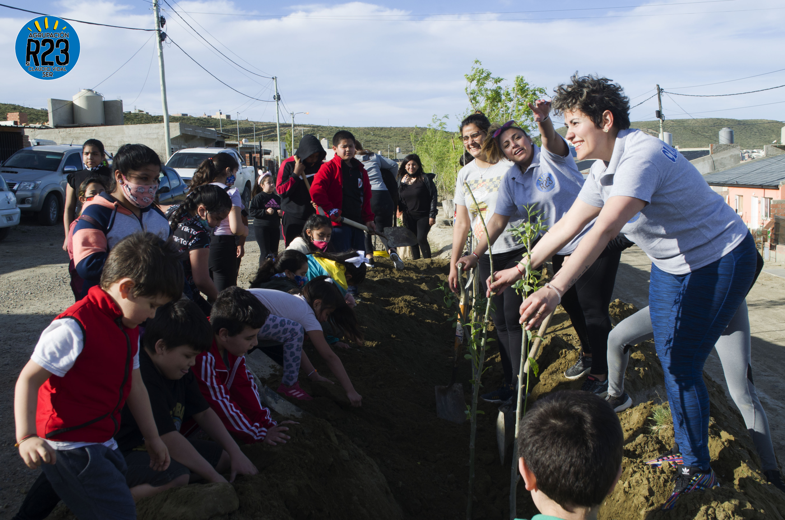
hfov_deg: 46.5
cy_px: 260
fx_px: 914
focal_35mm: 42
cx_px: 392
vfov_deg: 31.8
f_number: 10
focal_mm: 28
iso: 360
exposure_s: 1/250
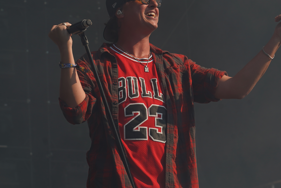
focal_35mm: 177
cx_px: 150
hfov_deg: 11.6
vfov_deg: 7.8
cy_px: 77
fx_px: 1382
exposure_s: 1/500
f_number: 8
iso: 100
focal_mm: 105
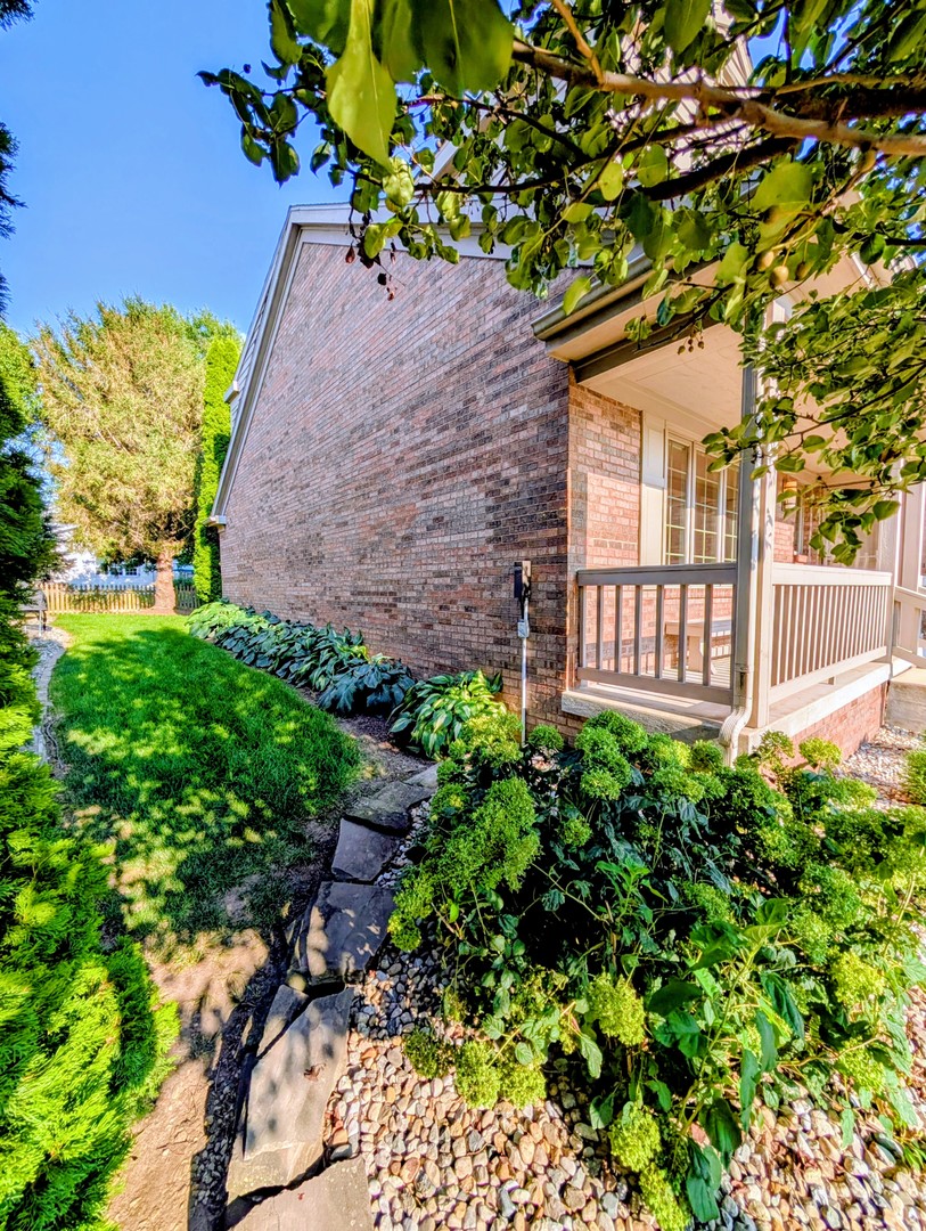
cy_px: 616
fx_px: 427
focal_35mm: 12
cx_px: 463
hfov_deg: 94.6
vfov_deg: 110.5
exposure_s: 1/1499
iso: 48
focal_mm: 2.02
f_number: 1.7
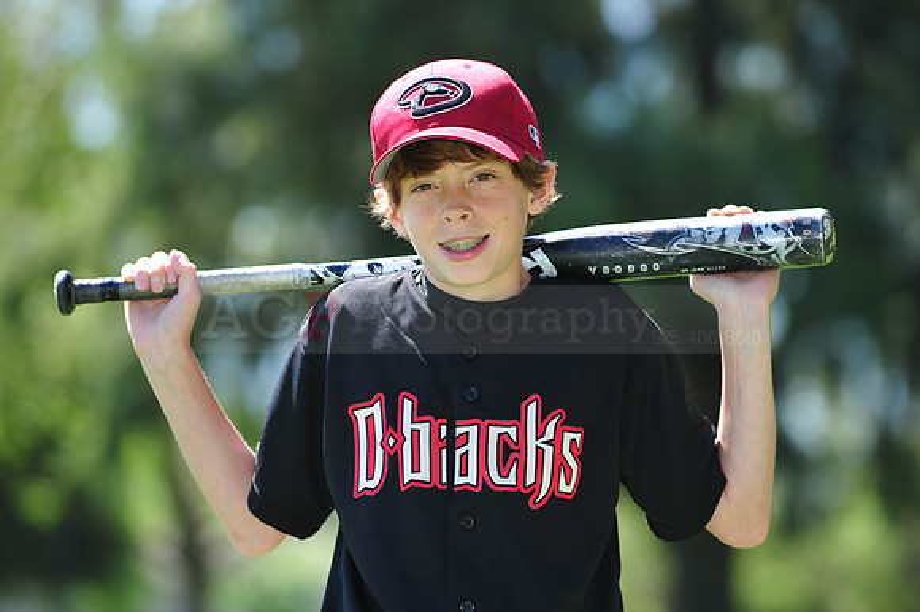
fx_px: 5108
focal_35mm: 200
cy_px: 306
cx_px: 460
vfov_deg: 6.9
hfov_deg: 10.3
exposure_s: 1/400
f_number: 4.5
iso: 200
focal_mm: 200
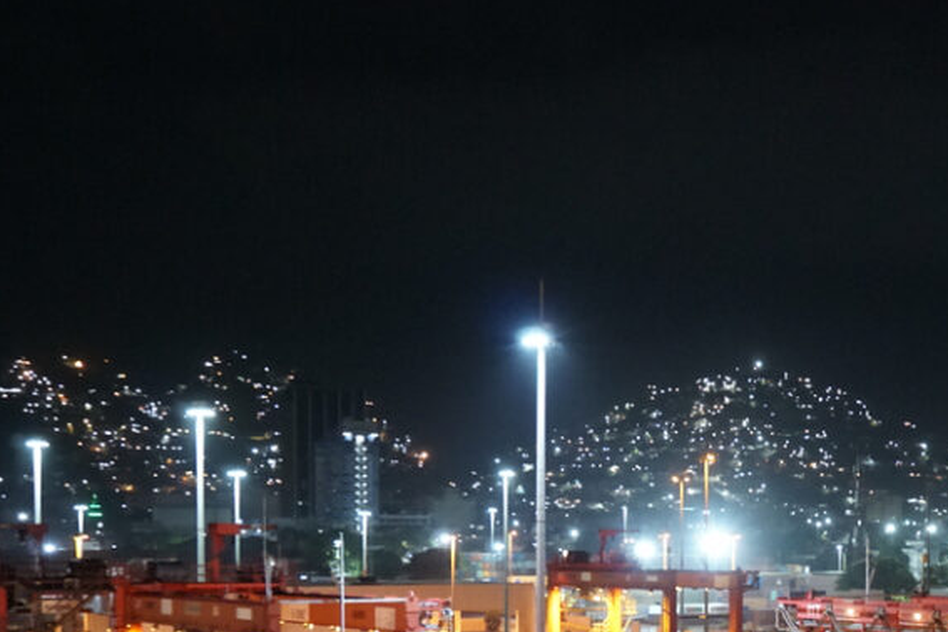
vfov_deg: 18.3
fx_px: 1924
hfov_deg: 27.0
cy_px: 584
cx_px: 786
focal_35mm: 73
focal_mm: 23
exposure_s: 1/60
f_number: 4
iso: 10000
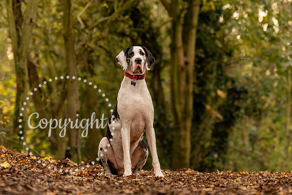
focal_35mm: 256
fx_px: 2074
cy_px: 34
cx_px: 141
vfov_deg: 5.4
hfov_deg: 8.1
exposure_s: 1/640
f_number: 2.8
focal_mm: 123
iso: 500
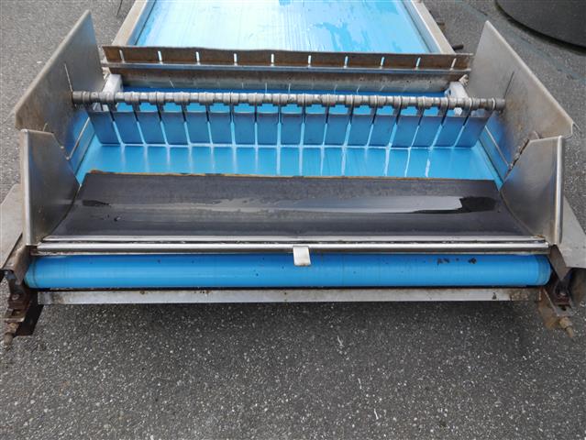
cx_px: 293
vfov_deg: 49.8
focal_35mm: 28
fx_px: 474
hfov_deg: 63.4
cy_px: 220
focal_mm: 14
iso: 160
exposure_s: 1/125
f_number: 4.5
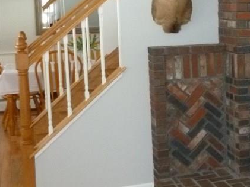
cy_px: 64
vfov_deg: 20.1
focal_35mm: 73
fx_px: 527
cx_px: 303
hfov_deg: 24.1
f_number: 3.4
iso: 400
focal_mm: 5.4
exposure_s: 1/60
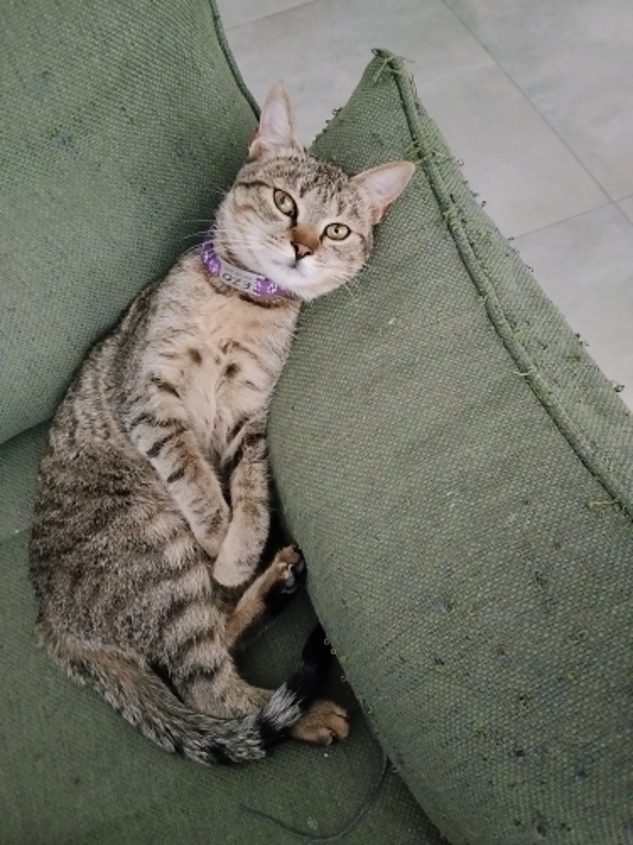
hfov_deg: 48.2
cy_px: 422
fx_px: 707
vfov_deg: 61.7
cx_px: 316
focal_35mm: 29
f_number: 1.8
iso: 1250
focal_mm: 4.22
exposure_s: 1/17
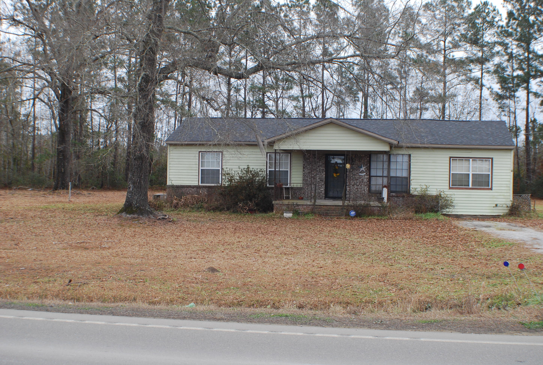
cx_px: 272
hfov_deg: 29.8
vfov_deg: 20.3
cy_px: 182
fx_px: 1020
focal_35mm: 68
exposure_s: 1/250
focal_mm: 45
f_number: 8
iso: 400
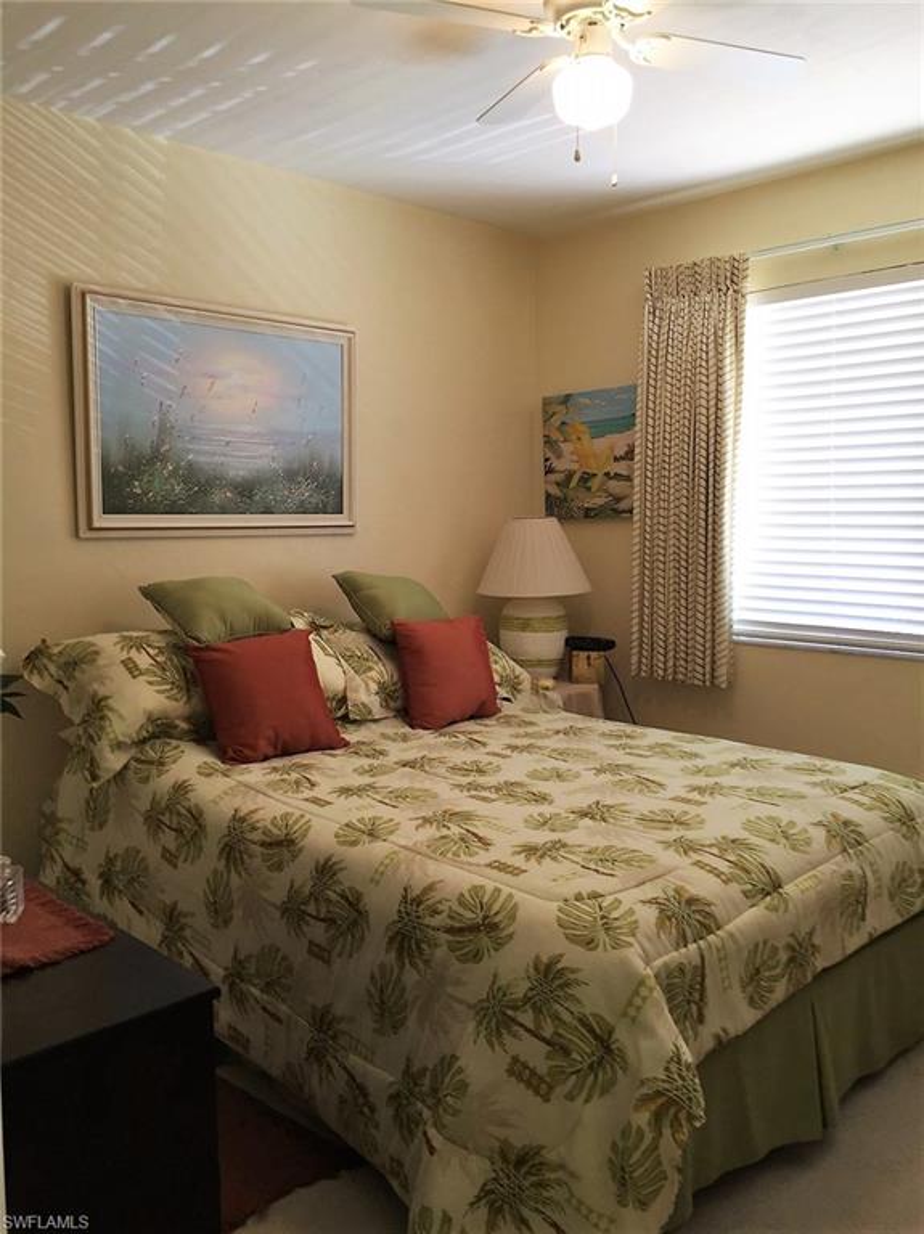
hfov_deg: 48.2
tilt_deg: -5.0
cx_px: 462
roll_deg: +0.6
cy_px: 617
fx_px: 1033
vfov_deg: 61.7
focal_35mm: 29
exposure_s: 1/30
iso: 32
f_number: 2.2
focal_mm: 4.15
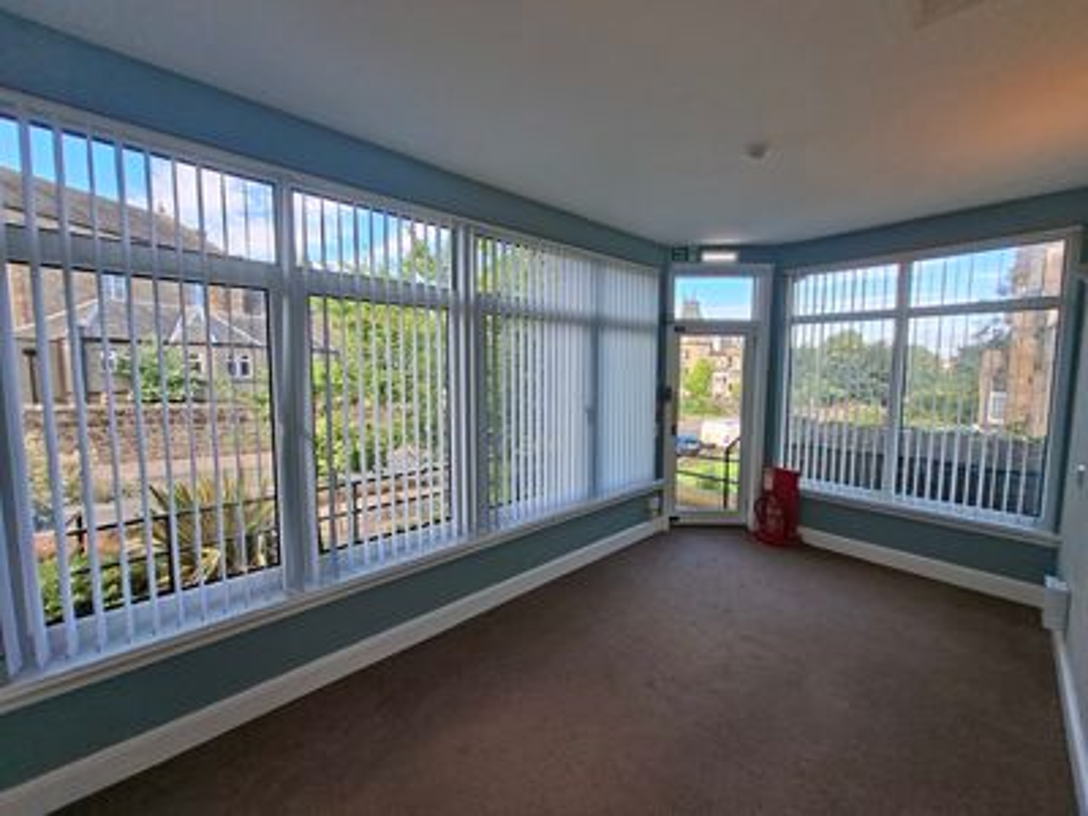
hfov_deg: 106.2
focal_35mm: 13
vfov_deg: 89.9
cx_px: 544
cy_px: 408
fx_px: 409
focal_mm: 1.74
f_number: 2.2
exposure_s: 1/180
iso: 40
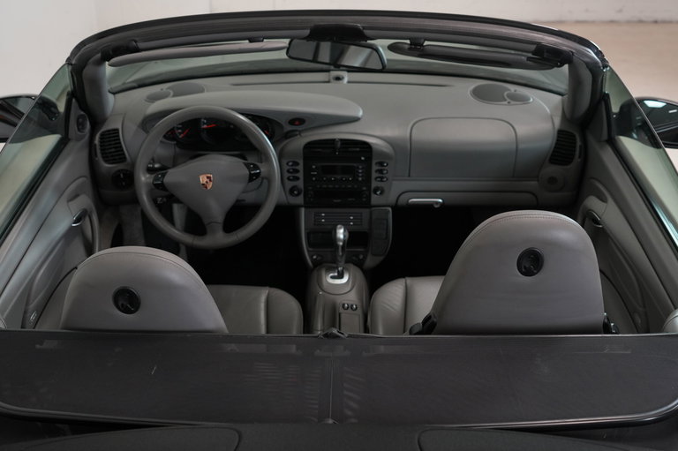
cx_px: 339
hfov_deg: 42.3
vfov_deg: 28.9
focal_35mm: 46
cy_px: 226
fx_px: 875
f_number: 4
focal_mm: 31
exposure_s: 1/40
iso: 400
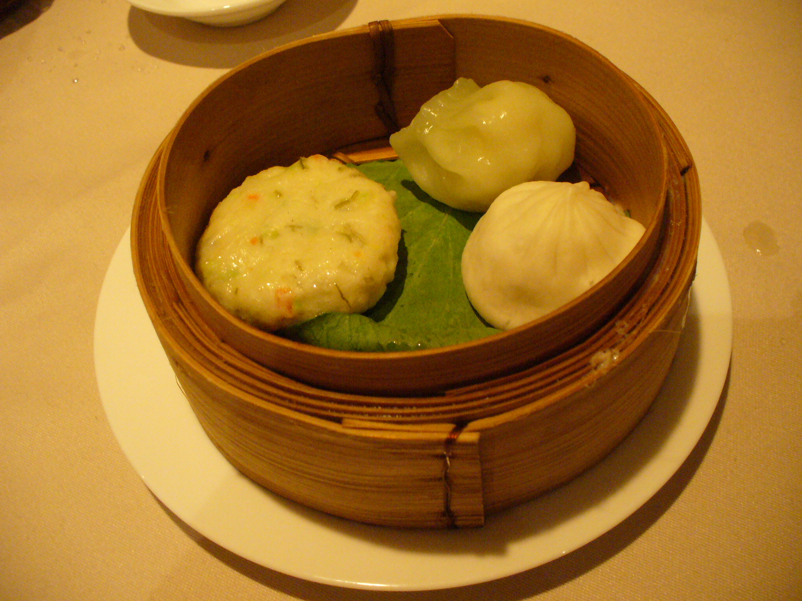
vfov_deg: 38.7
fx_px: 857
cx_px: 401
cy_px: 300
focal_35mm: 37
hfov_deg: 50.1
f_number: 2.8
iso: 400
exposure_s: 1/30
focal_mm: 6.1
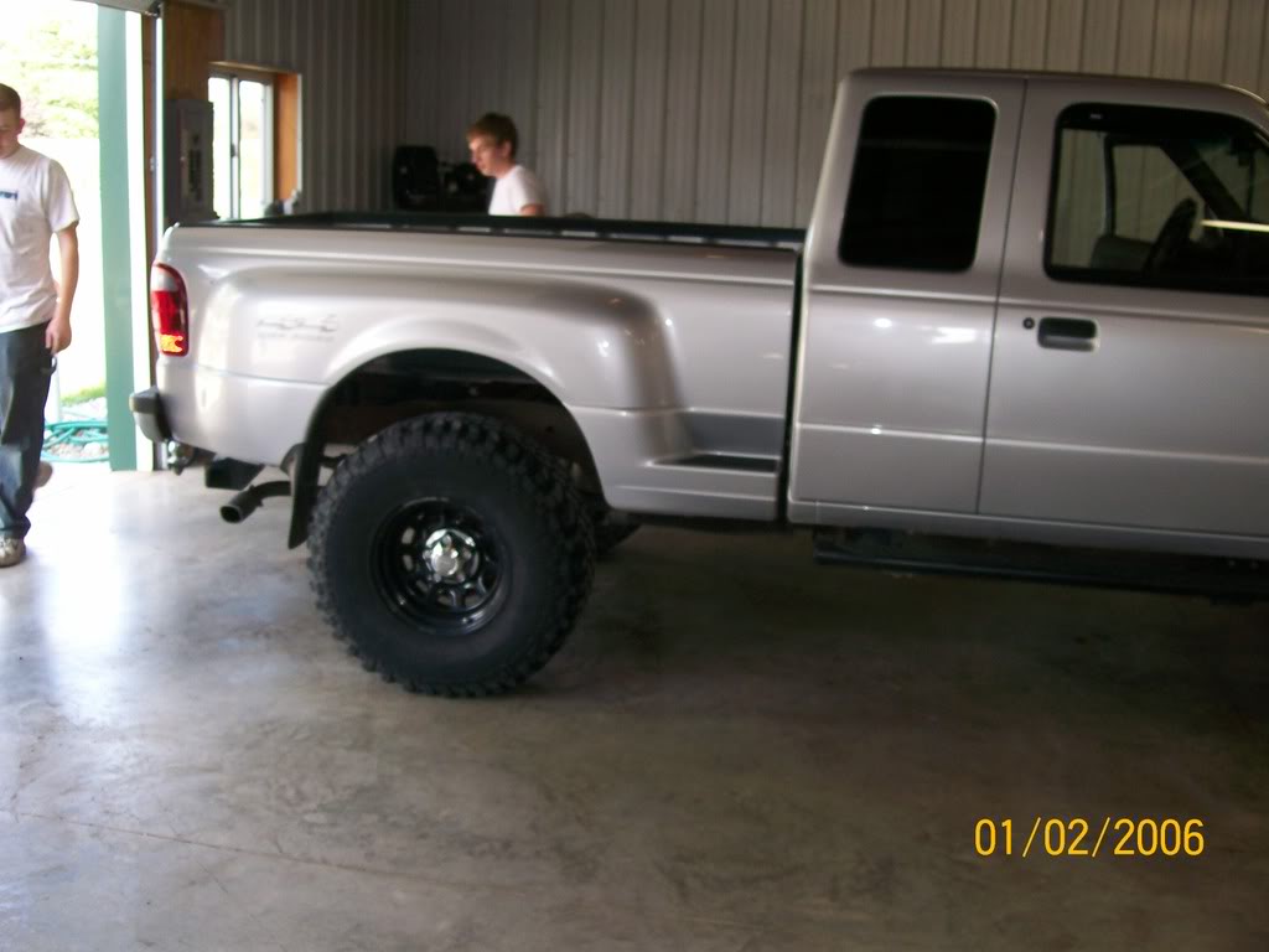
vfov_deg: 39.7
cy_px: 476
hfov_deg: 51.4
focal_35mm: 36
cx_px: 634
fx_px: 1320
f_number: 2.7
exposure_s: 1/64
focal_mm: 6
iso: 80
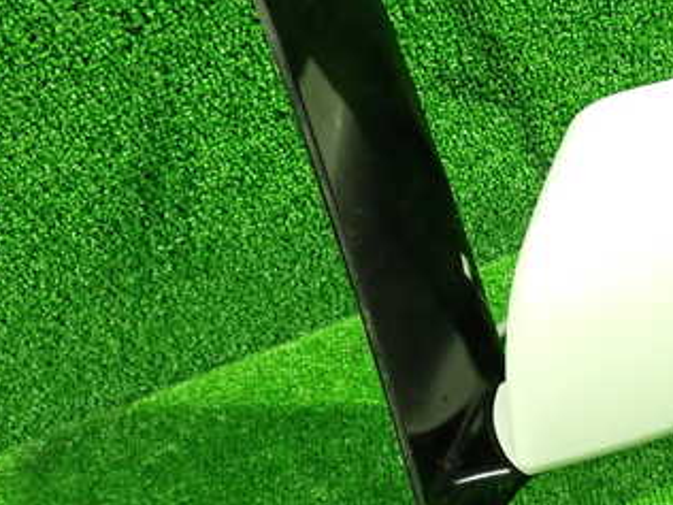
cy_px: 168
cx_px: 507
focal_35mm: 57
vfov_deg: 25.5
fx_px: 1108
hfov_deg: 33.1
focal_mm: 5.4
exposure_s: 1/25
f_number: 2.3
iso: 800
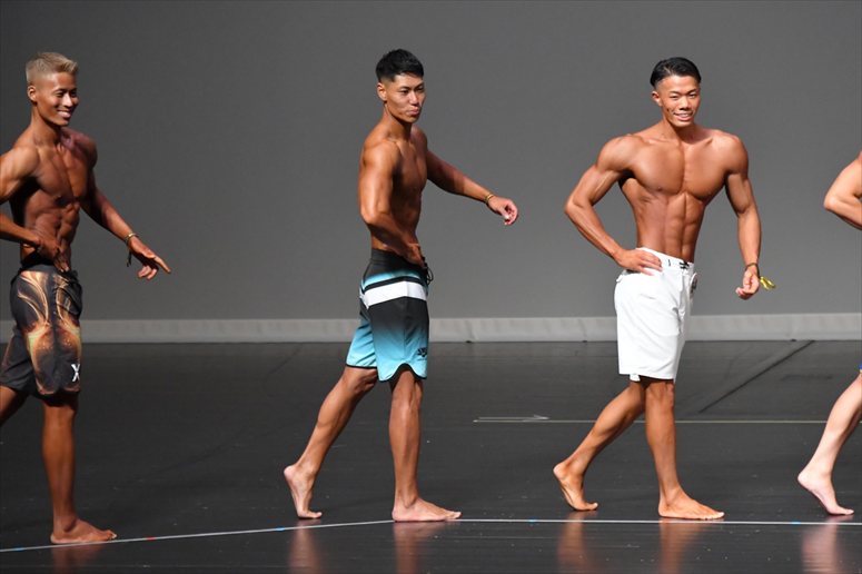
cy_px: 287
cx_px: 431
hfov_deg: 6.5
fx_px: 7539
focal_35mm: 315
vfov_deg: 4.4
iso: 6400
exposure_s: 1/400
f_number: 5.6
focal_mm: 210
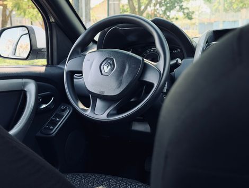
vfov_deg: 30.3
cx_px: 124
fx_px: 346
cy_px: 94
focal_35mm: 48
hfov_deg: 39.6
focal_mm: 6.76
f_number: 1.78
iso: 50
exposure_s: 1/121
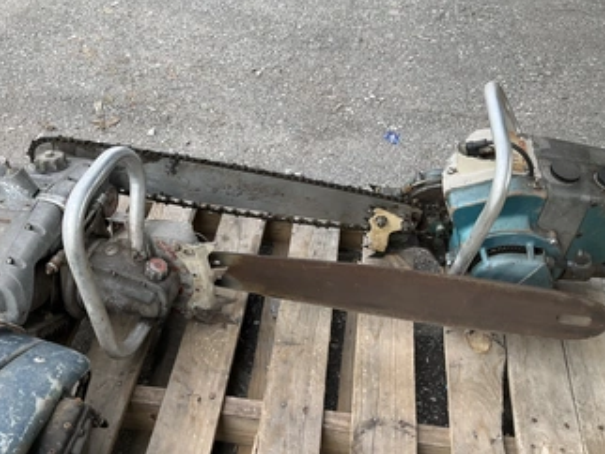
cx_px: 240
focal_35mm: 36
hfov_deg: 51.0
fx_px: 630
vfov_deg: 39.7
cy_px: 244
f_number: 1.8
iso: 16
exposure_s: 1/122
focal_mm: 3
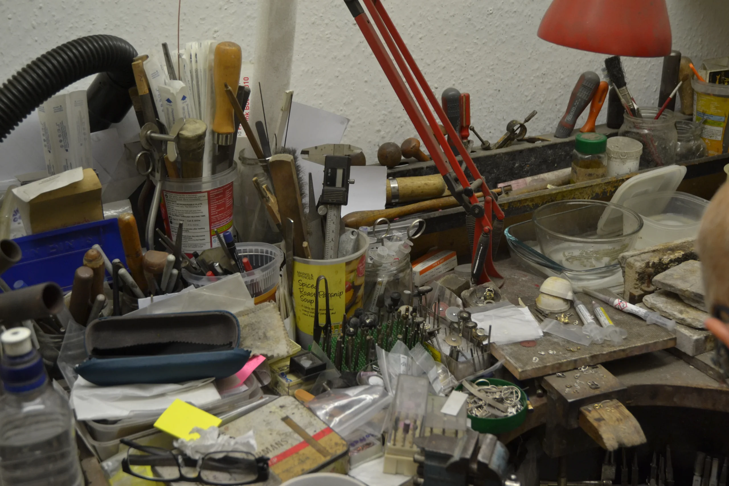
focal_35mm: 46
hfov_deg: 42.3
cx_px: 364
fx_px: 942
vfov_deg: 28.9
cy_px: 243
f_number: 4
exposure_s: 1/60
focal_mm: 31
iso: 560
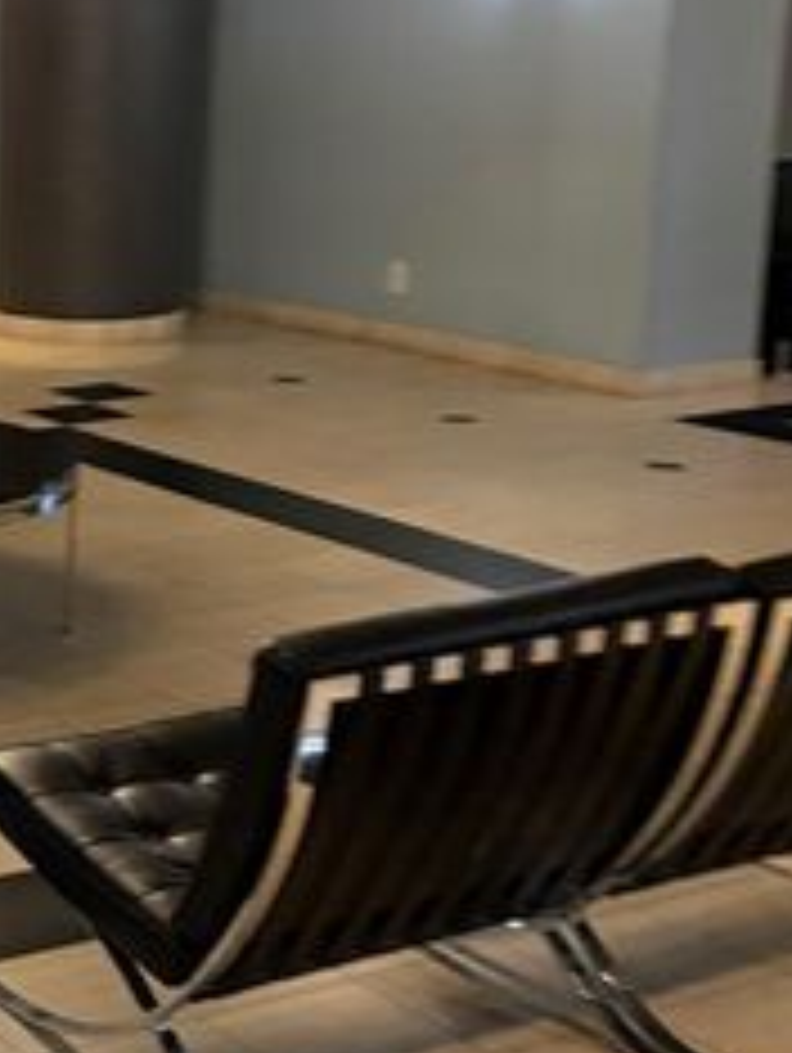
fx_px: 2253
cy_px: 529
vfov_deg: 26.3
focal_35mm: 74
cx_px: -216
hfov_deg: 18.6
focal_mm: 5.96
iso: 320
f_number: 1.6
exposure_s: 1/40
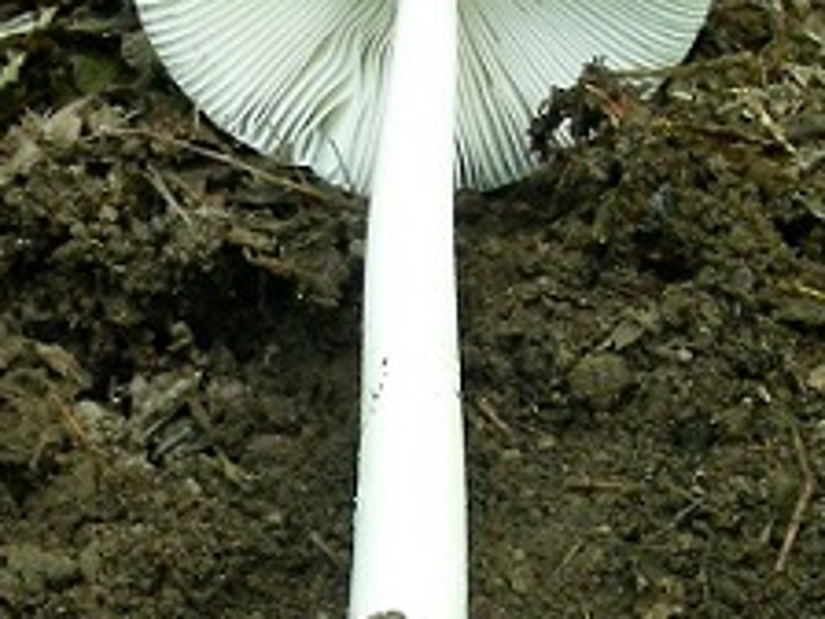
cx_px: 512
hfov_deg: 16.5
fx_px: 2836
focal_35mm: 119
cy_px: 488
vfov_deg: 12.4
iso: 200
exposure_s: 1/21
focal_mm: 6.3
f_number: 3.5
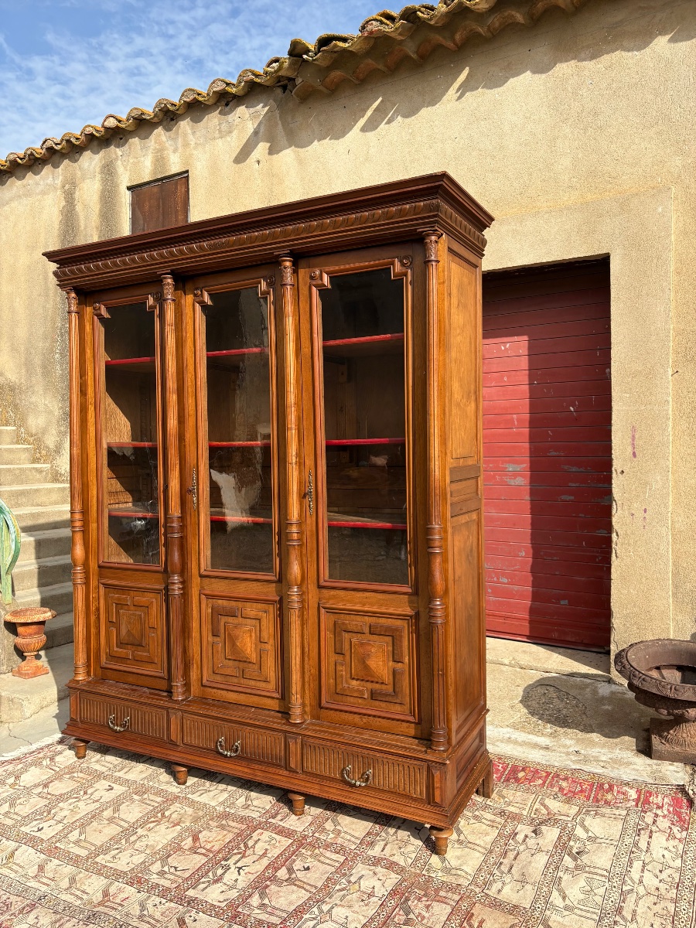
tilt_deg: -0.9
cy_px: 464
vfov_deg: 67.3
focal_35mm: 26
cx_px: 348
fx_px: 697
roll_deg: -0.1
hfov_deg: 53.1
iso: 50
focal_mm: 5.96
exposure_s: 1/2639
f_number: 1.6
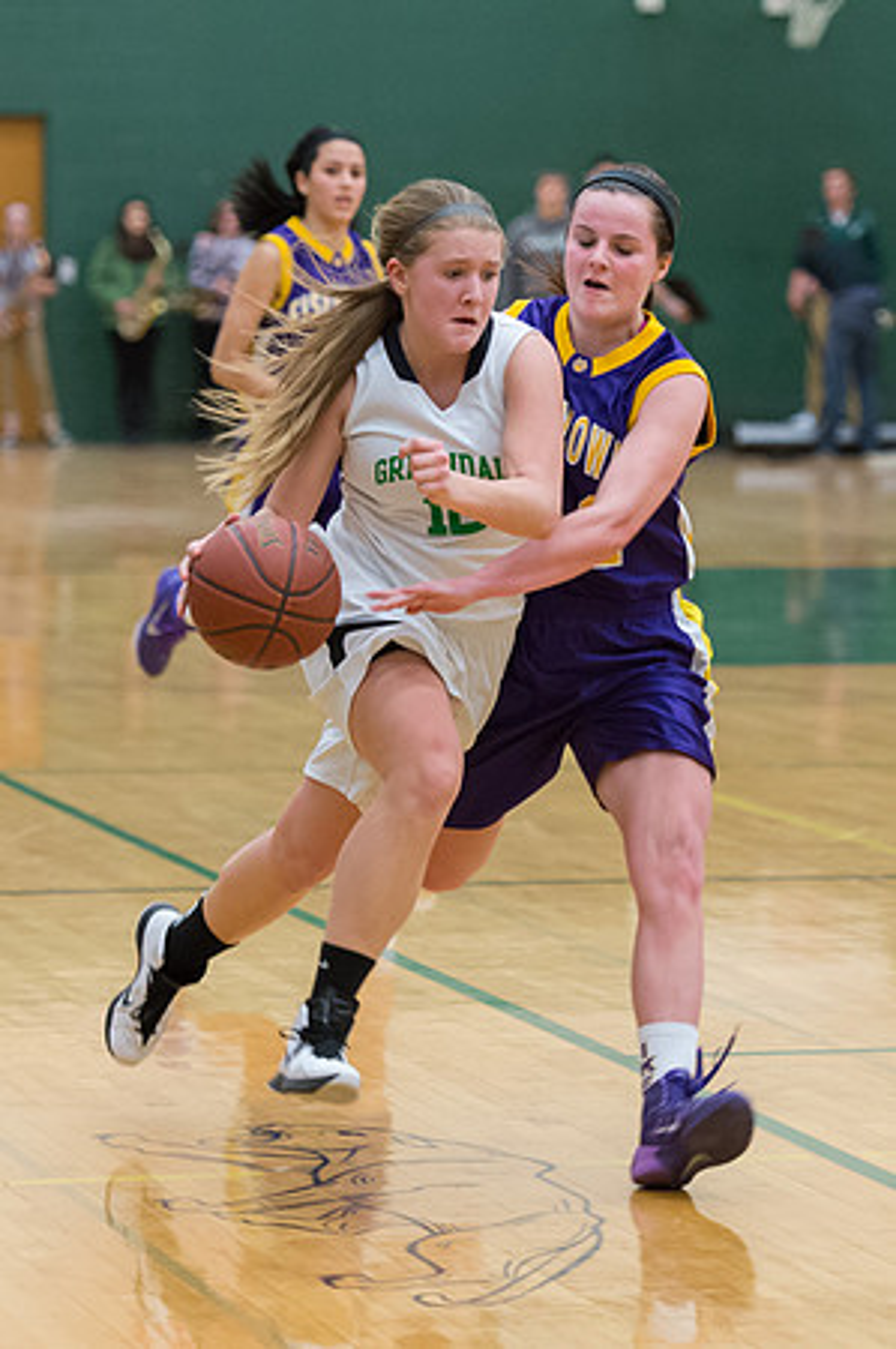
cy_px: 625
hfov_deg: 7.7
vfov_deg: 11.5
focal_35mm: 178
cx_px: 565
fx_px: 6670
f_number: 2.8
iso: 5000
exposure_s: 1/500
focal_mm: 105
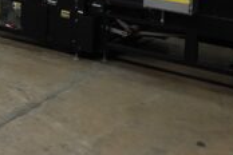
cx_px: 28
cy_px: -49
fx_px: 615
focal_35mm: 95
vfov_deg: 13.8
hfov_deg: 21.0
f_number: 3.5
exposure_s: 1/50
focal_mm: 12.25
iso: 125
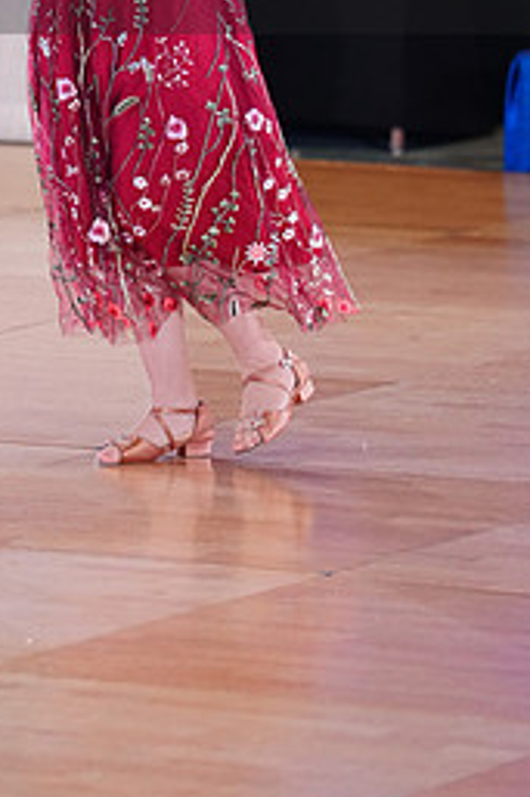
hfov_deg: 3.4
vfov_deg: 5.1
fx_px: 8999
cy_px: -68
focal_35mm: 407
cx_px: 132
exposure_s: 1/500
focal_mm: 180
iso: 2500
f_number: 2.8
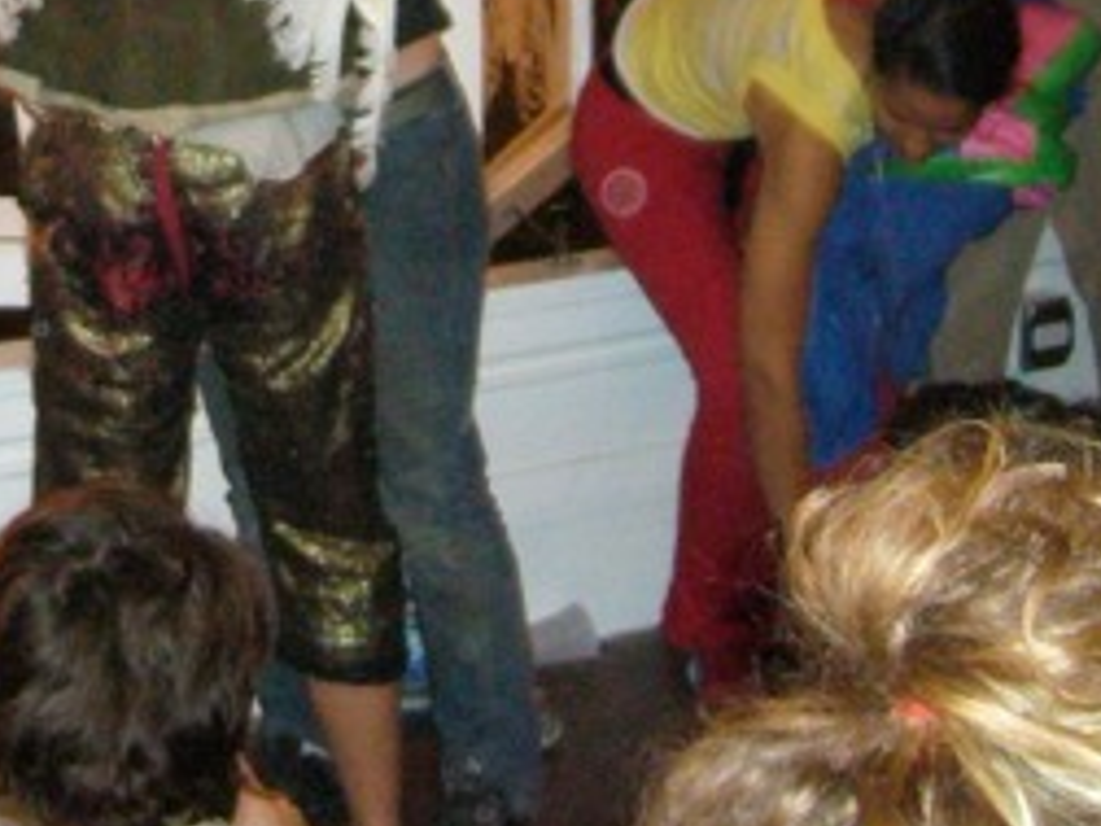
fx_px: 3181
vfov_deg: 14.2
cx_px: -87
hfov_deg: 18.9
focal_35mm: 100
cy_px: -271
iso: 400
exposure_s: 1/30
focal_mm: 5.8
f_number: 2.8
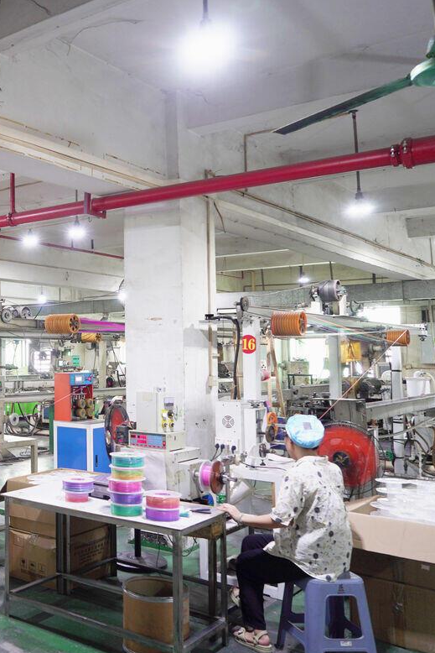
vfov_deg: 51.9
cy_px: 321
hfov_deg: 31.7
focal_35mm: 37
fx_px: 670
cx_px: -46
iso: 320
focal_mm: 24
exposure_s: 1/30
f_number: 4
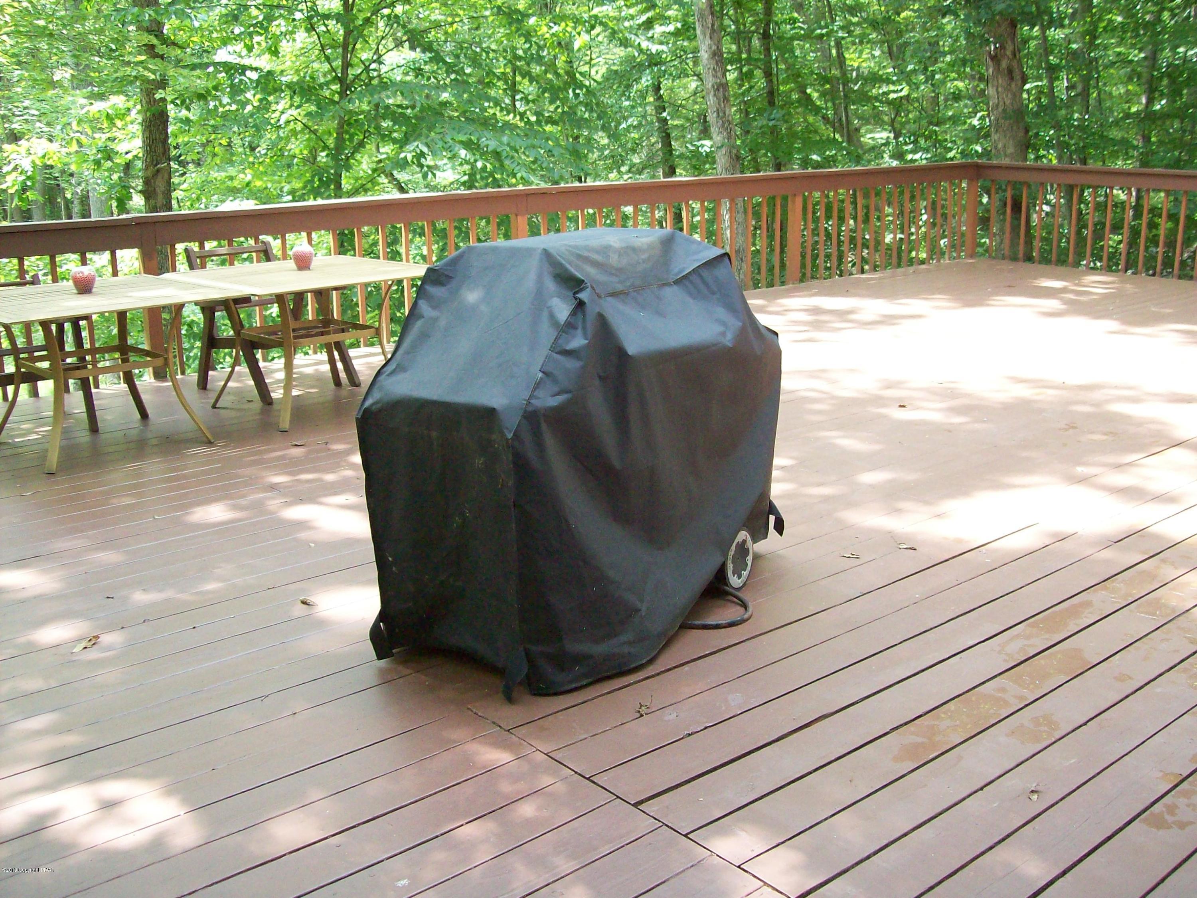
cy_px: 449
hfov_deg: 51.4
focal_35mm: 36
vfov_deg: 39.7
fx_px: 1245
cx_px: 598
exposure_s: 1/151
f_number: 2.7
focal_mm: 6
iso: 200
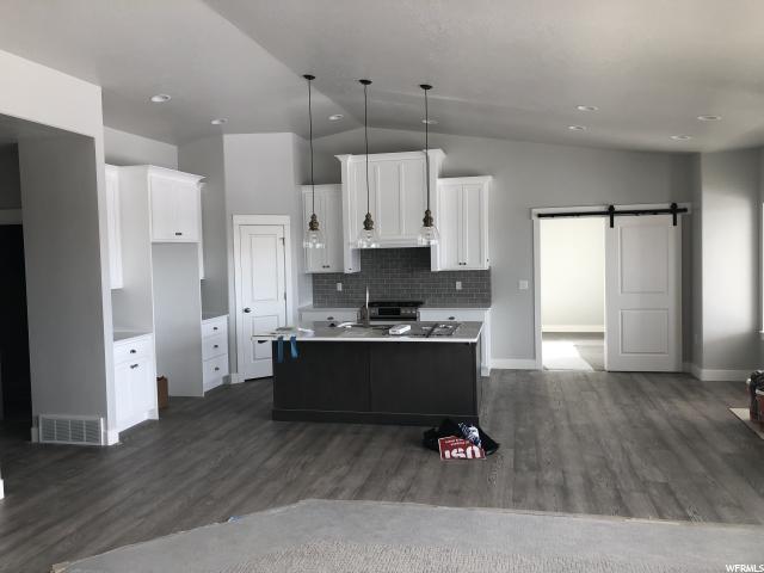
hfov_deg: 63.4
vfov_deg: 49.7
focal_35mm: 28
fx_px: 618
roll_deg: +1.0
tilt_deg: -3.8
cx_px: 382
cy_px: 286
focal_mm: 3.99
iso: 32
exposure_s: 1/120
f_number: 1.8
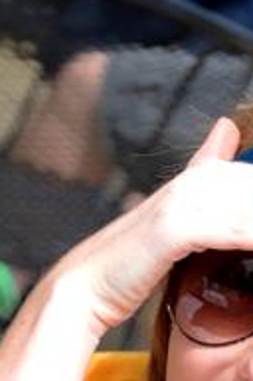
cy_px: 439
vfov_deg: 5.6
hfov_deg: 3.7
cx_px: 188
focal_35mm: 369
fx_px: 3904
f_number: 5.6
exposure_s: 1/2500
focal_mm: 70
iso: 1250
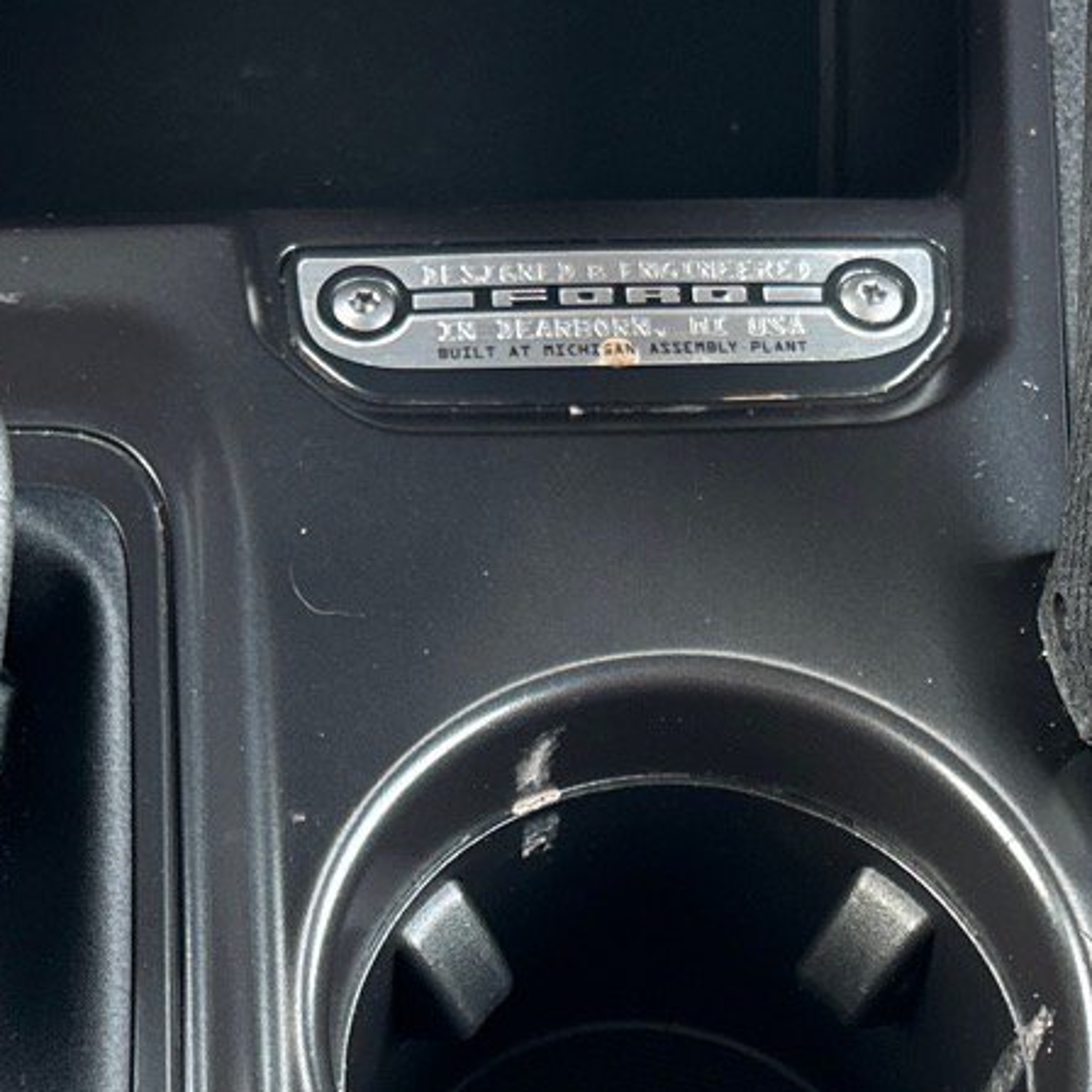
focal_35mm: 82
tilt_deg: -64.3
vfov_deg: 20.8
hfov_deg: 21.1
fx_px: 2927
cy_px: 948
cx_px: 490
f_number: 1.5
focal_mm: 5.7
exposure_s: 1/85
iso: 125
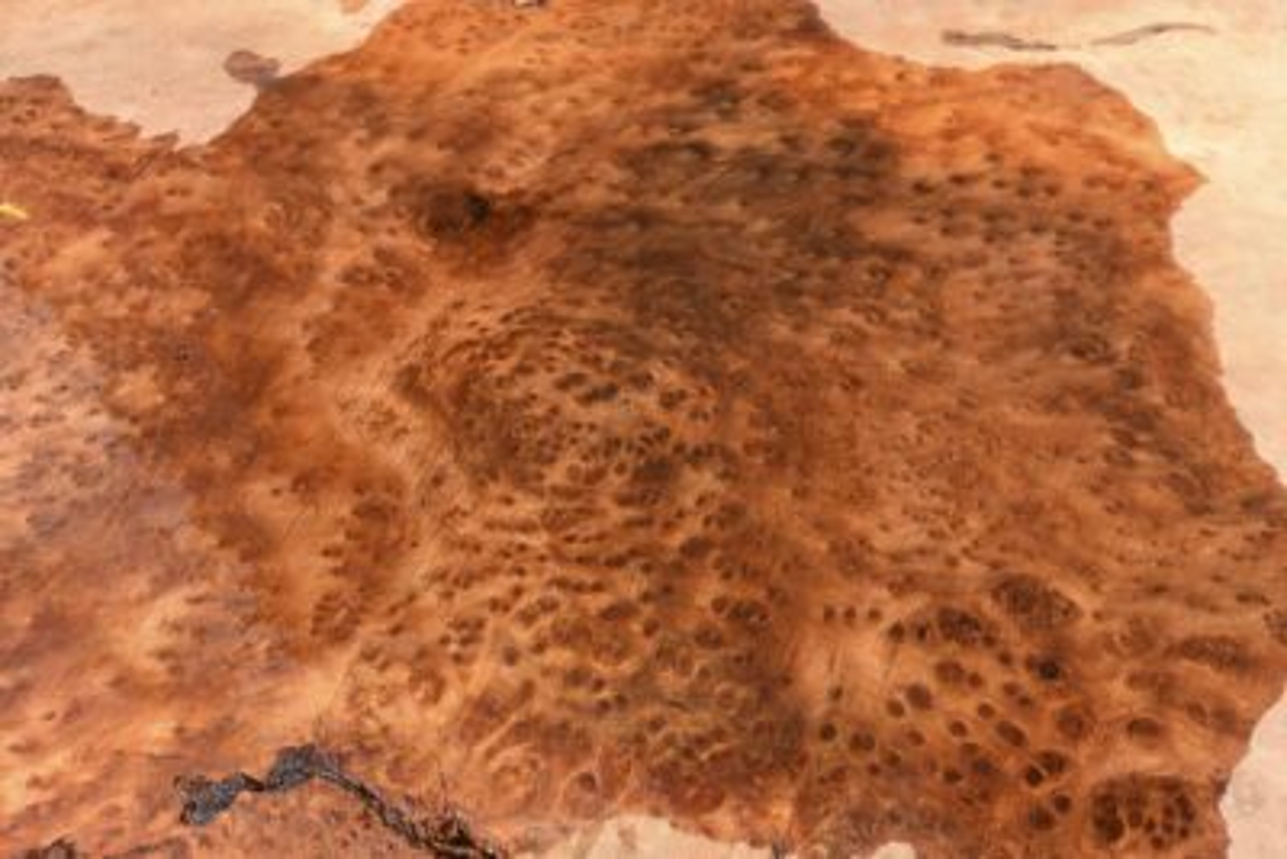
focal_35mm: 35
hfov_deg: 54.4
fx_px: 1252
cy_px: 430
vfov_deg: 37.9
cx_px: 644
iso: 250
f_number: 8
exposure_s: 1/250
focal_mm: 35
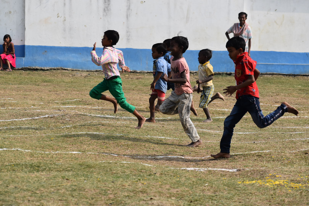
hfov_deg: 14.4
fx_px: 1223
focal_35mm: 142
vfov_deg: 9.6
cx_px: 154
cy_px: 103
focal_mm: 95
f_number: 7.1
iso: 400
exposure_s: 1/1600
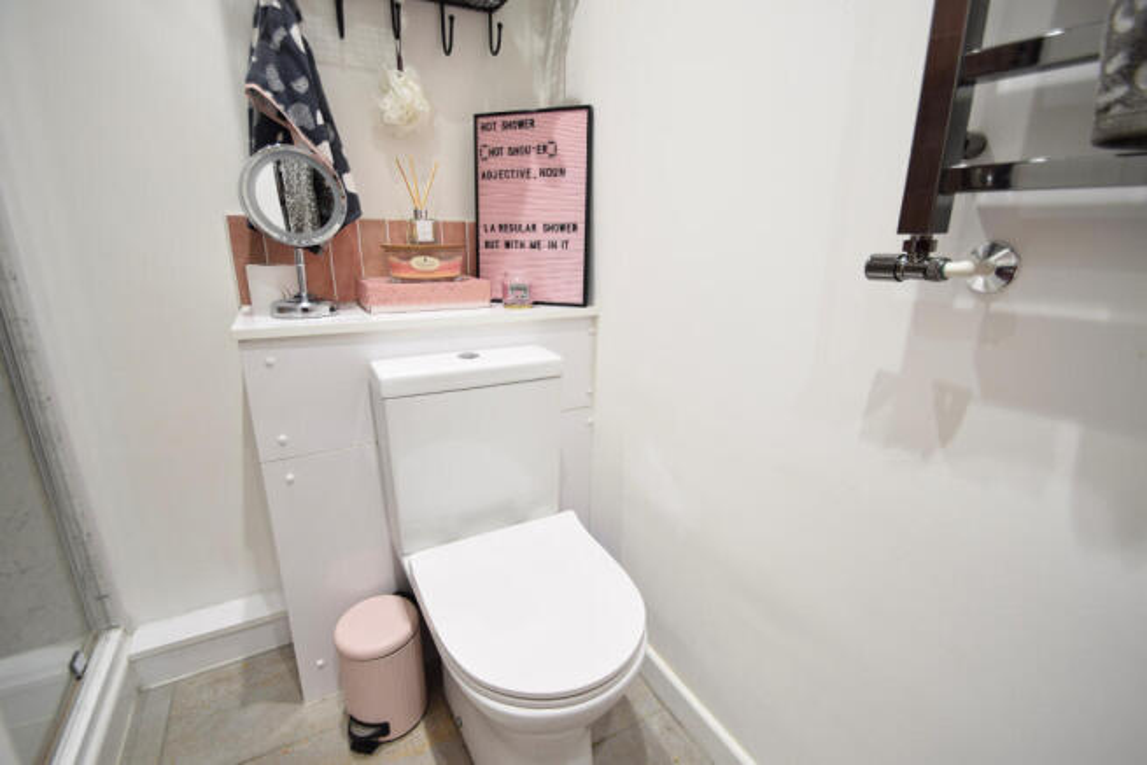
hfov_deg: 100.4
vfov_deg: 77.4
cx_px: 574
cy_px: 382
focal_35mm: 15
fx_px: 478
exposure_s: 1/15
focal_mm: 10
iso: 200
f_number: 4
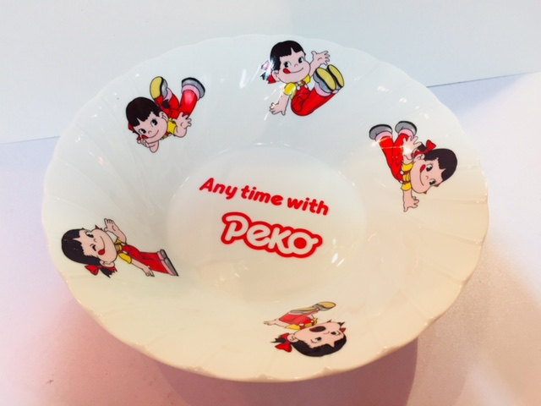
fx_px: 453
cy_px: 203
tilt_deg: -50.9
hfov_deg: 61.7
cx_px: 270
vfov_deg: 48.2
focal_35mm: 29
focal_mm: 4.15
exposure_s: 1/33
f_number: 2.2
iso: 100
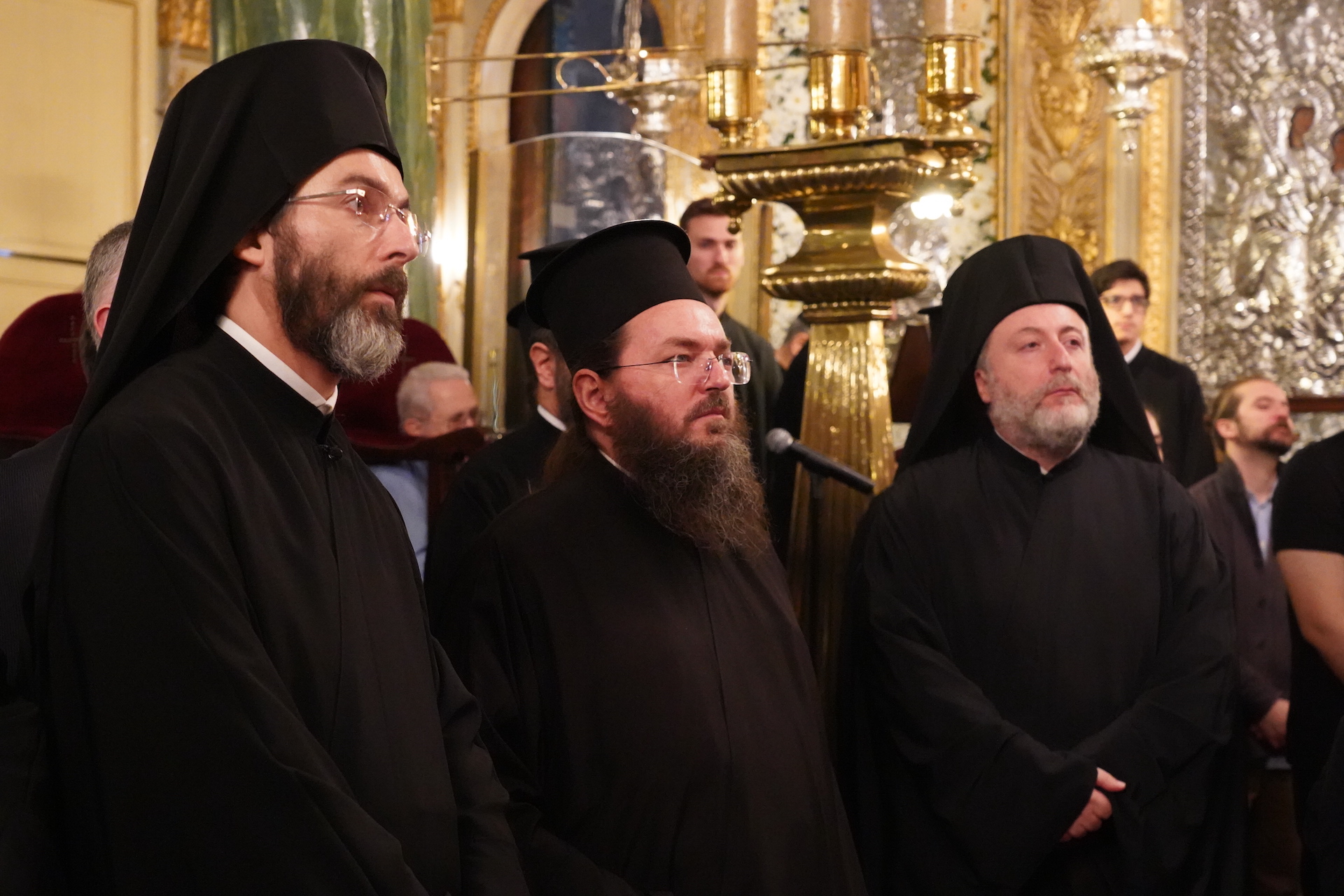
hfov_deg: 36.2
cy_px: 448
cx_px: 672
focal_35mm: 55
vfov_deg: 24.6
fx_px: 2053
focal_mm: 55
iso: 16000
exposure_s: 1/125
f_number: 5.6
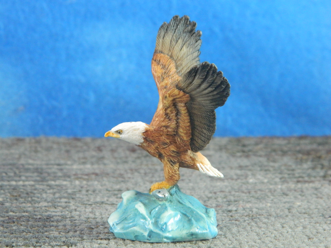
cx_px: 166
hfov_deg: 15.3
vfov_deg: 11.5
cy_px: 124
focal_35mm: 129
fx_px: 1234
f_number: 4.7
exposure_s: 1/13
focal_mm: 23.2
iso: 400
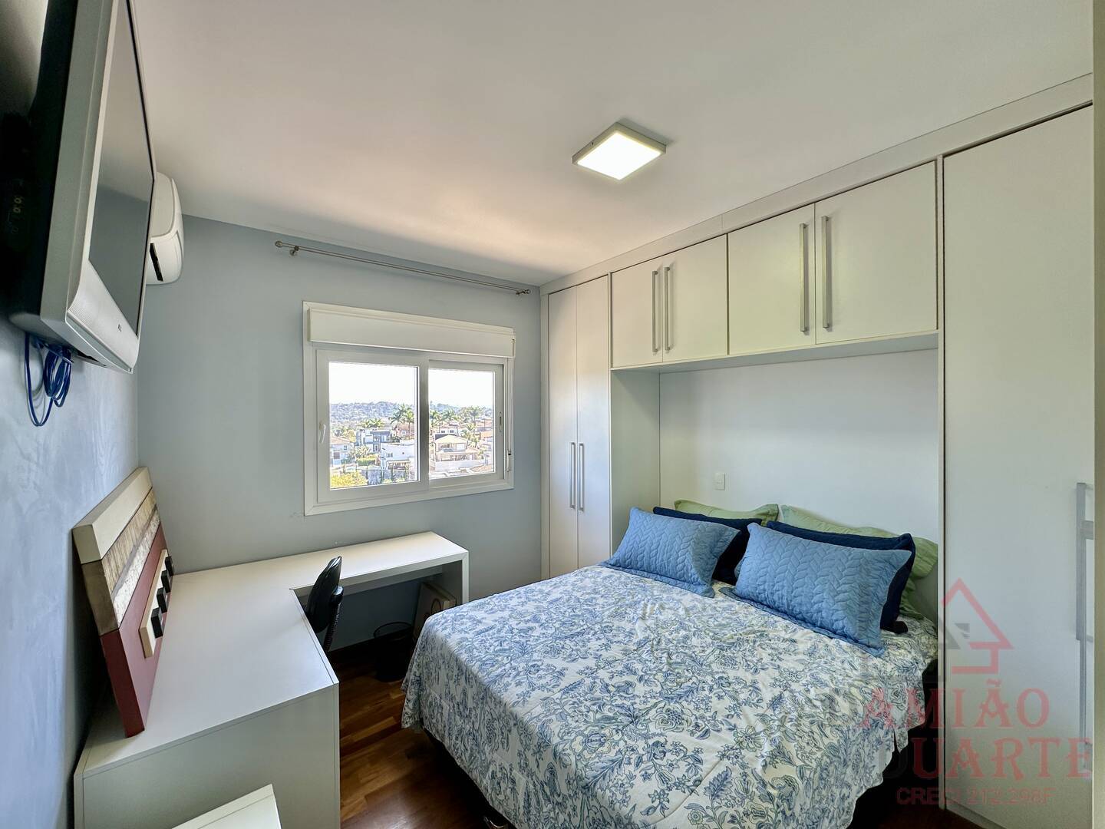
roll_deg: -0.1
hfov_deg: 102.1
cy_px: 414
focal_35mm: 14
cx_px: 552
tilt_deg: -0.3
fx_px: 447
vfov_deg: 85.7
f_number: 2.2
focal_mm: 2.22
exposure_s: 1/106
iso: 40
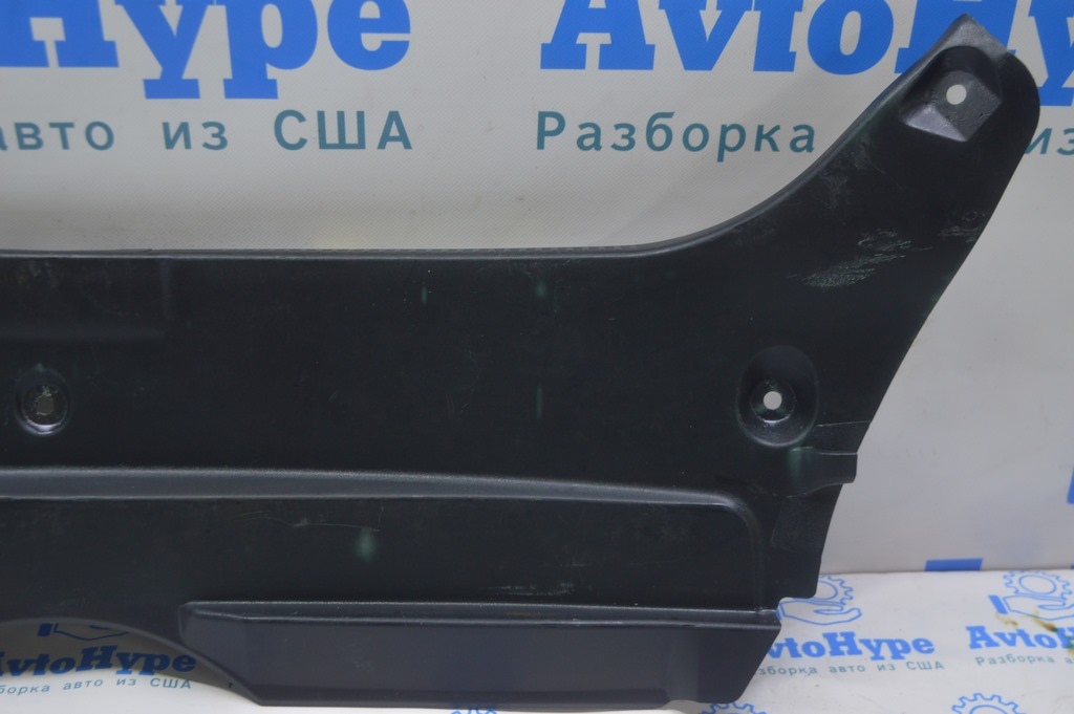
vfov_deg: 28.9
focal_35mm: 46
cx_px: 537
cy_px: 357
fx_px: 1386
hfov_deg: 42.4
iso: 400
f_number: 5.6
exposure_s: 1/20
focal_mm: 31
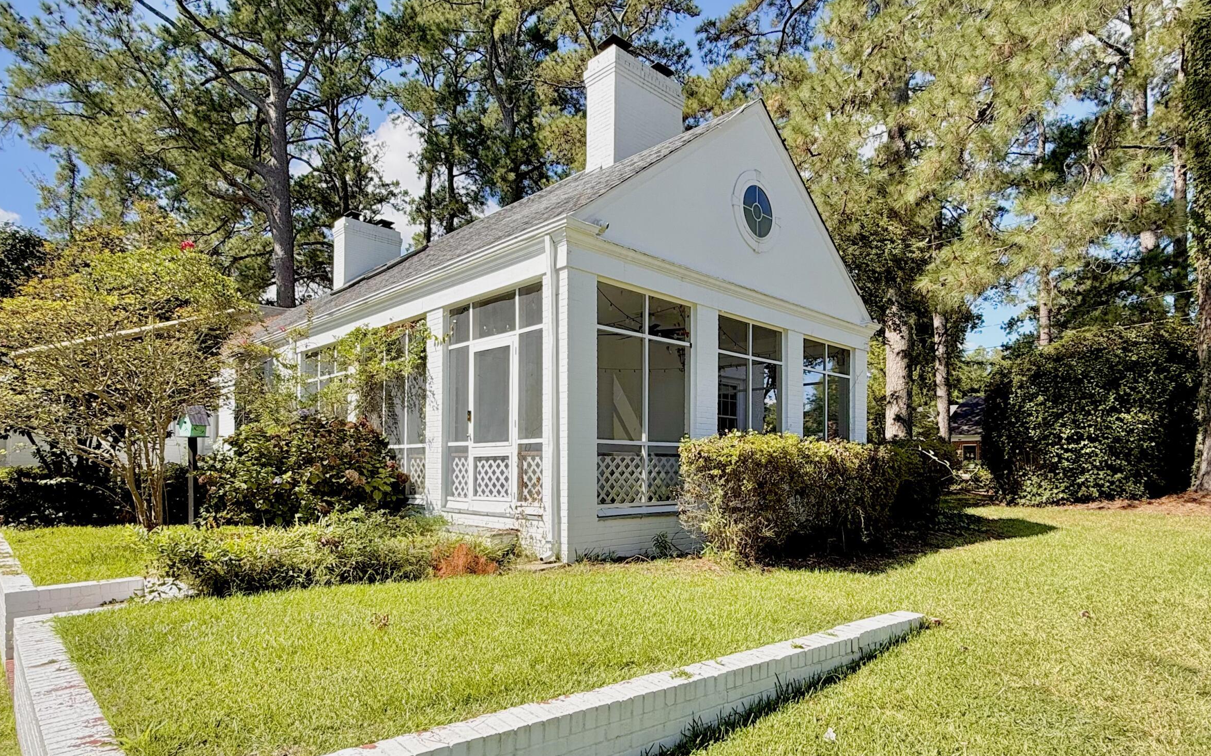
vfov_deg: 61.2
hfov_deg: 87.9
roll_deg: -0.1
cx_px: 638
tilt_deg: +1.1
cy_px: 480
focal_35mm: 19
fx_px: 627
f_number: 2.2
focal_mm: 2.22
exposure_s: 1/770
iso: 32
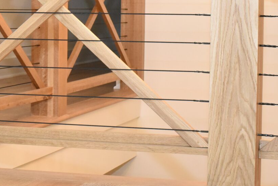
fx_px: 966
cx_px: 2
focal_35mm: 125
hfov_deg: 16.1
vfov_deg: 10.9
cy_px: -1
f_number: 10
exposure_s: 1/100
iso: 6400
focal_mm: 50
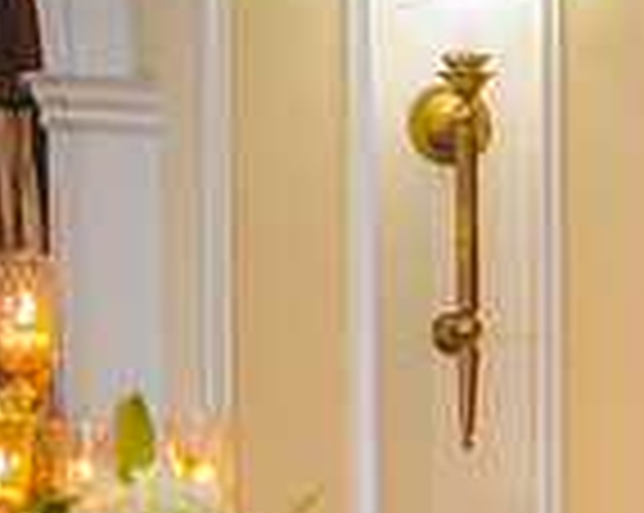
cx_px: 1198
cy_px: 806
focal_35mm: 175
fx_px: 3331
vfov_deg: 8.6
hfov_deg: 10.3
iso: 2000
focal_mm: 46
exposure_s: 1/100
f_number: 2.8
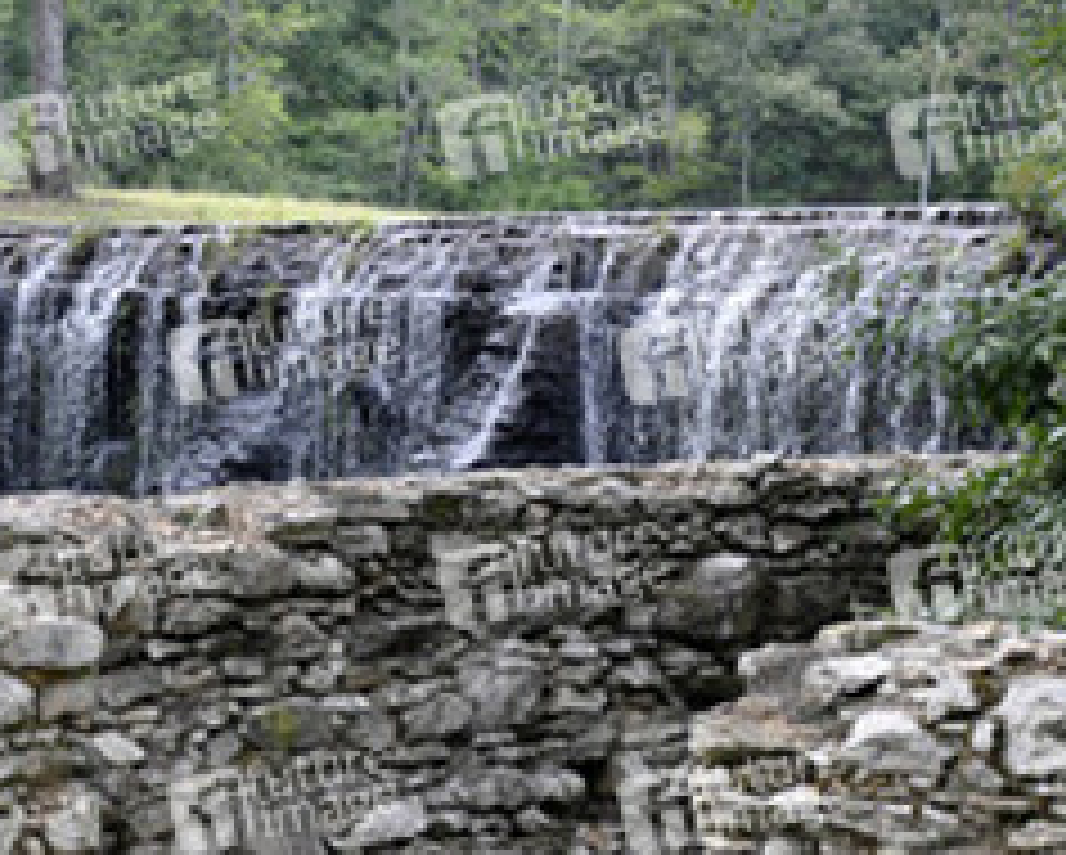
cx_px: 162
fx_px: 4894
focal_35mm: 155
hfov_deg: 12.4
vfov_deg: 10.0
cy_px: 238
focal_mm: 58
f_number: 5
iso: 1000
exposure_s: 1/400
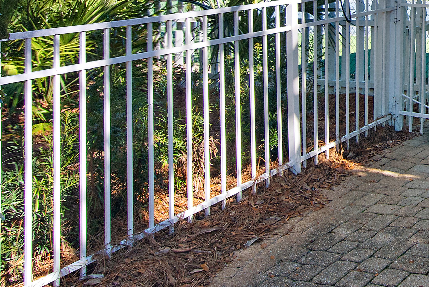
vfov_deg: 24.3
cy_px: -67
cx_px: 521
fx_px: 596
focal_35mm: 50
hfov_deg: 32.4
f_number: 8
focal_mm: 17
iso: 320
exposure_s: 1/200
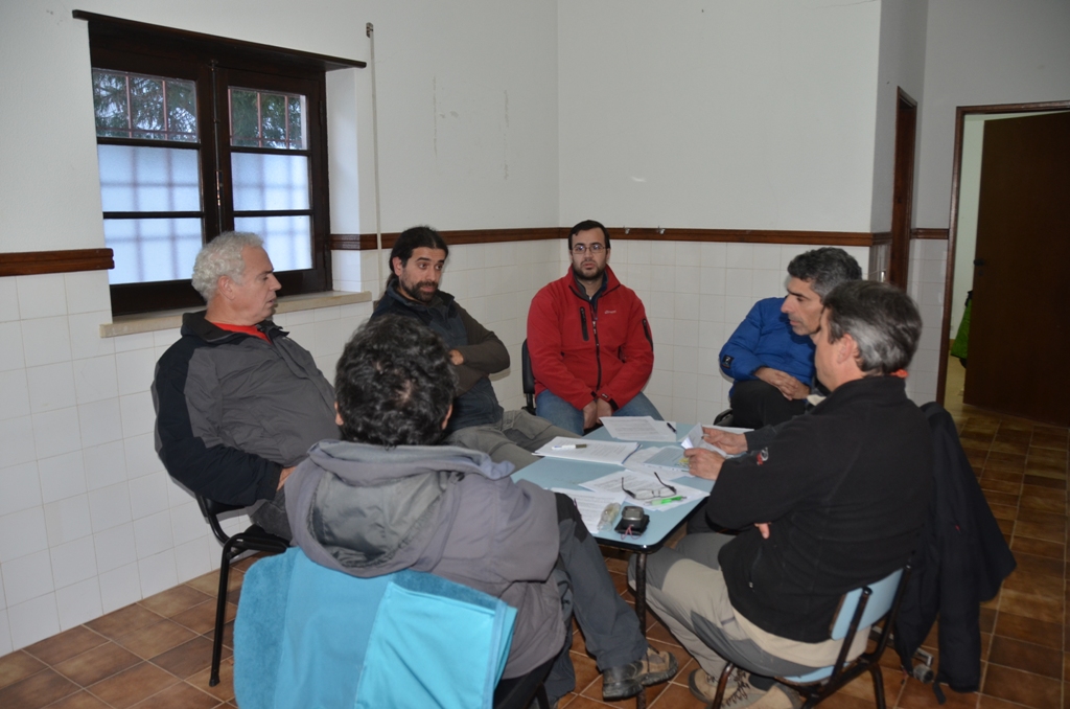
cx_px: 535
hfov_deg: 67.5
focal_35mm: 27
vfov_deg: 47.7
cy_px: 354
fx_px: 801
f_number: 4
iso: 400
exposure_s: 1/60
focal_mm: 18
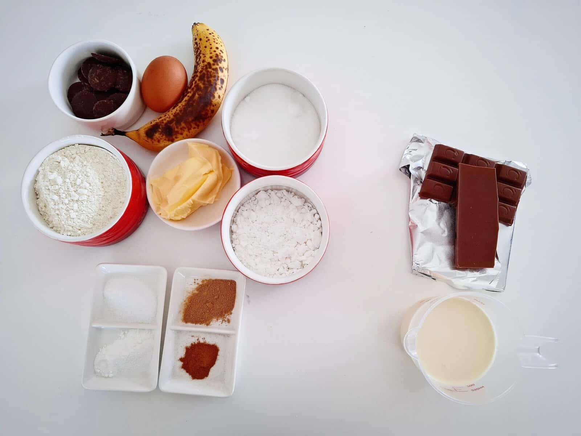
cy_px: 218
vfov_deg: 58.9
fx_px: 386
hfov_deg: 73.9
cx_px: 290
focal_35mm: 23
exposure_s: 1/100
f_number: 1.8
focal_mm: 5.54
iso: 200
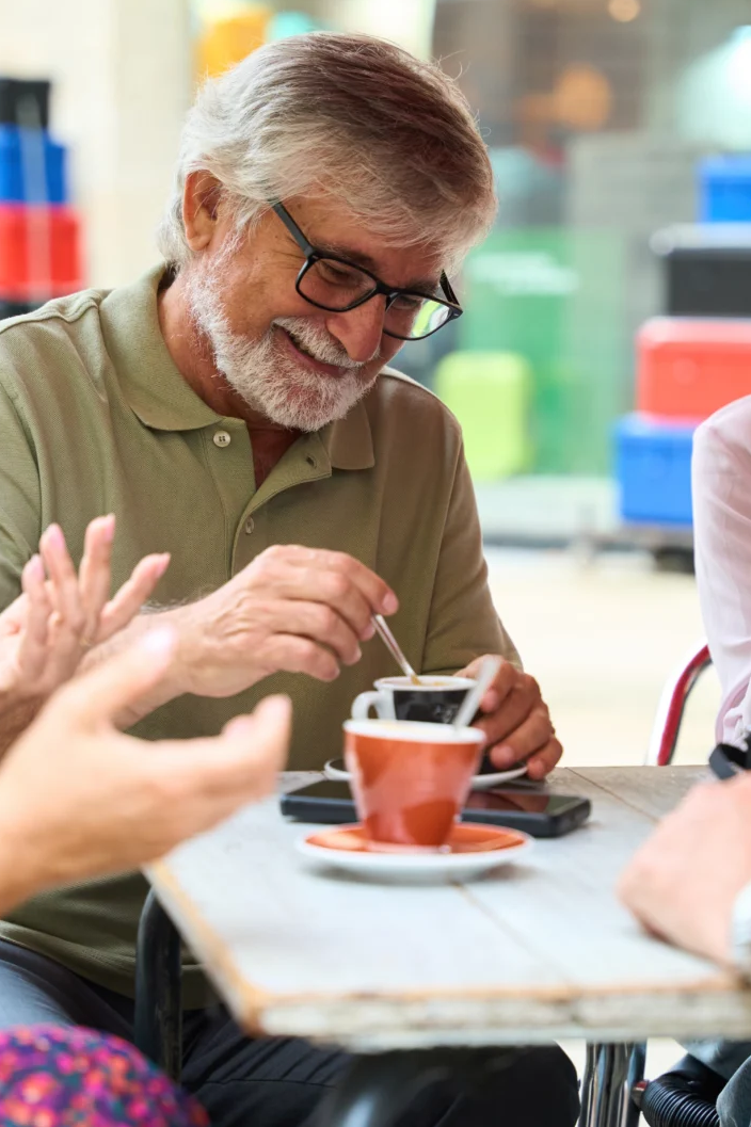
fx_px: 3319
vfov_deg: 19.3
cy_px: 559
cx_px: 424
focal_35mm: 106
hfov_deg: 12.9
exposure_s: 1/400
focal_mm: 70
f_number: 2.8
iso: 800
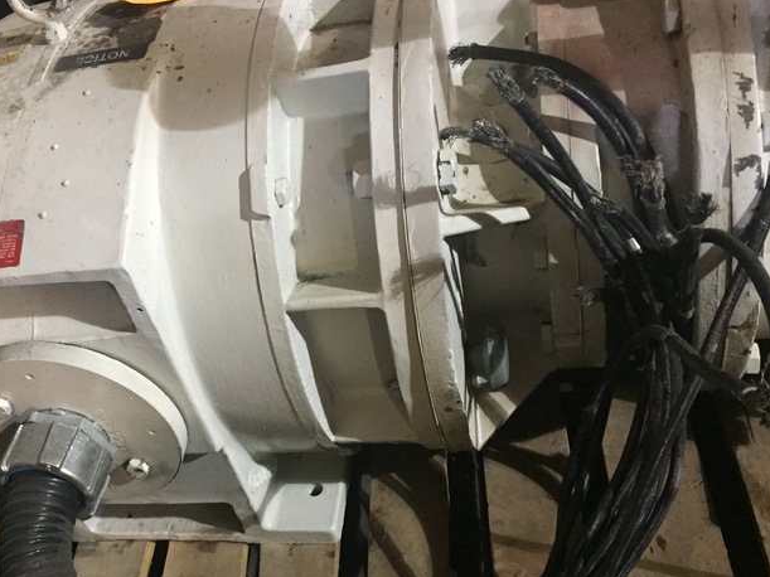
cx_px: 277
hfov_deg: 48.4
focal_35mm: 38
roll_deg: +22.3
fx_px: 845
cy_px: 335
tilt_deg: -43.0
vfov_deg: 37.6
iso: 320
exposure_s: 1/15
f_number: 2.2
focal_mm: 4.15
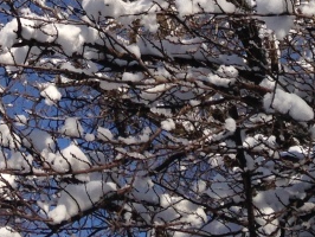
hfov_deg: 15.4
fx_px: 1157
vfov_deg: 11.1
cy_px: -154
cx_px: 85
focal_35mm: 127
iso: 50
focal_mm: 4.12
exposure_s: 1/3195
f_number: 2.4
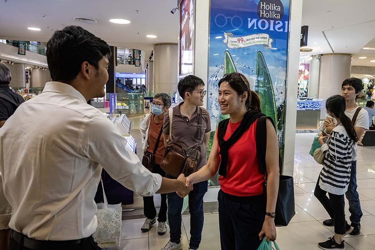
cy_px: 125
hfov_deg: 73.7
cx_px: 188
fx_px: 250
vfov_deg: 53.1
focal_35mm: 24
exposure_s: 1/250
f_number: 5
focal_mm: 24
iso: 5000
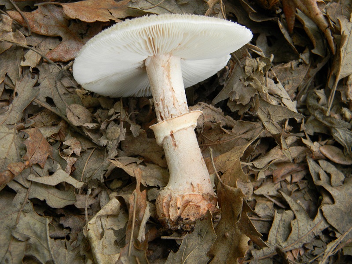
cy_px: 132
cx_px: 176
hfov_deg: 29.0
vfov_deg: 21.9
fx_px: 681
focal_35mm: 67
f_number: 4.3
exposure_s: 1/30
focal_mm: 12.2
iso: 128
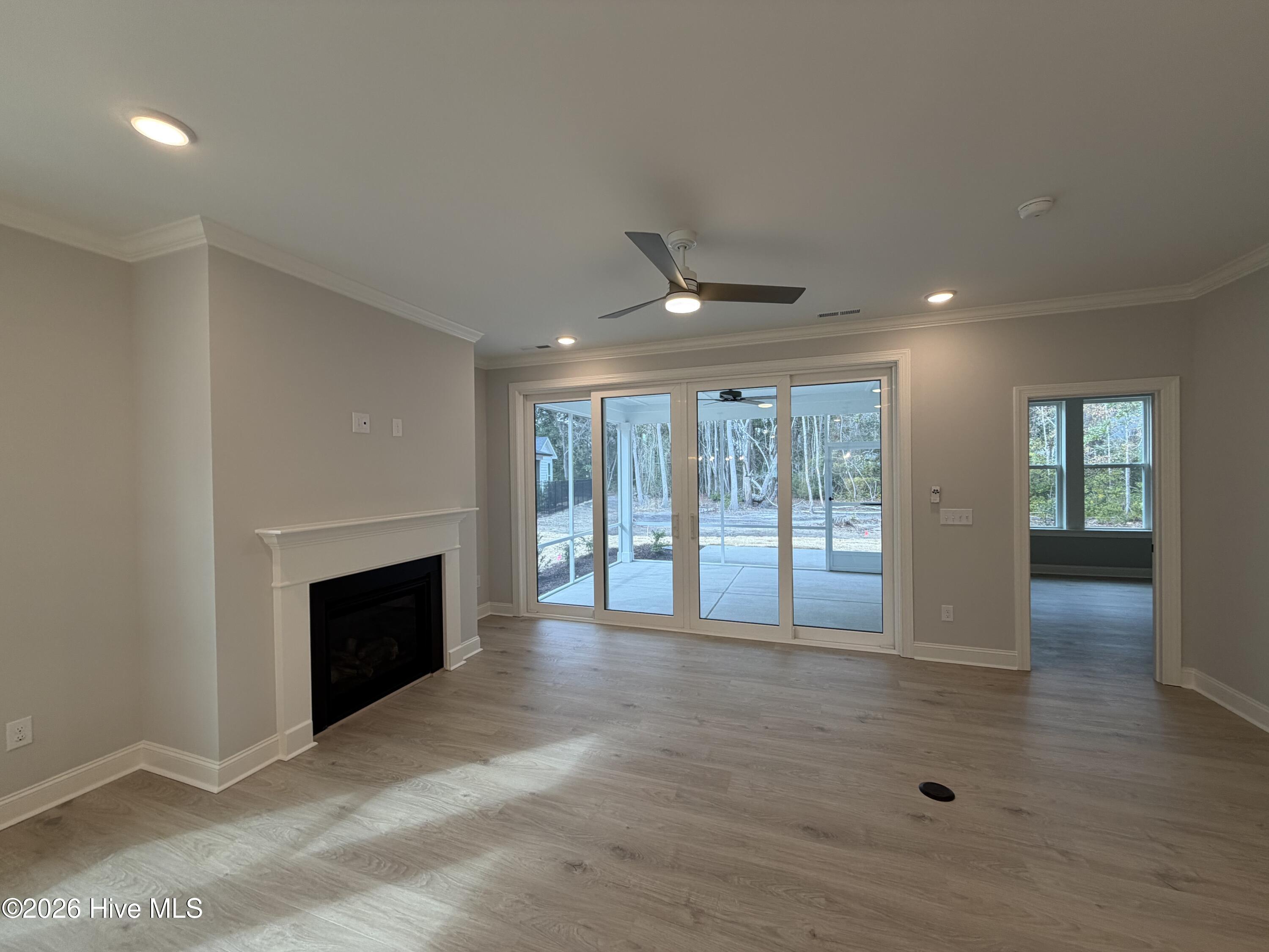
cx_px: 634
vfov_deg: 85.7
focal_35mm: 14
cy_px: 476
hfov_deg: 102.1
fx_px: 513
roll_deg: +1.2
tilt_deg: -0.8
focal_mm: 2.22
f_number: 2.2
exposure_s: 1/120
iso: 100
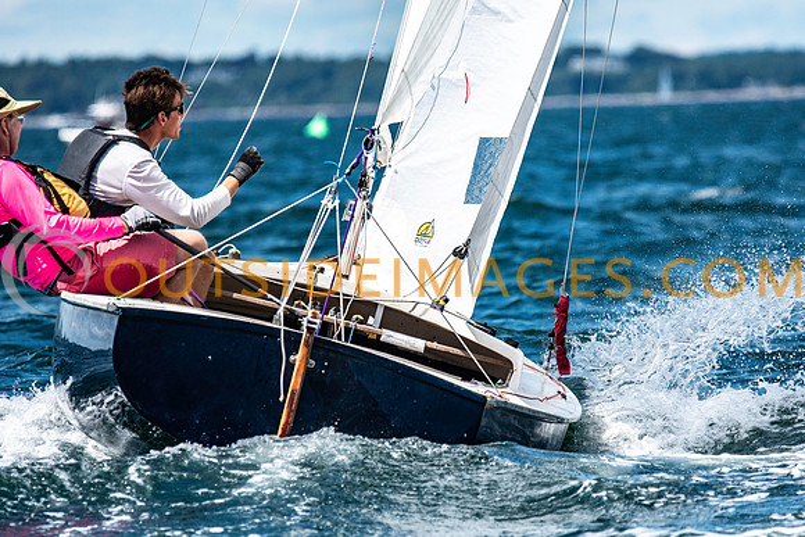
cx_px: 402
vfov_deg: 3.1
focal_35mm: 450
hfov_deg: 4.6
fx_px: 10064
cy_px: 268
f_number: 5
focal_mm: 300
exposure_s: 1/5000
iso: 500
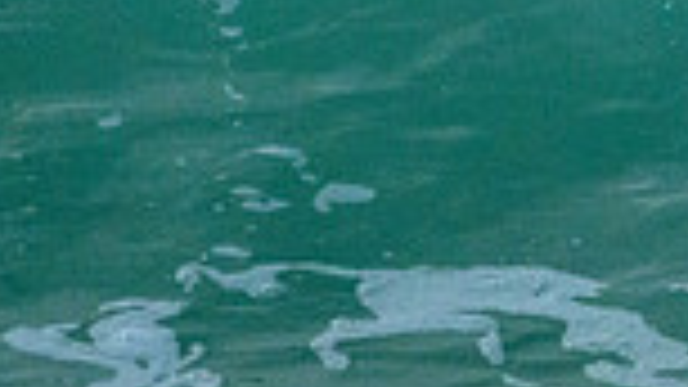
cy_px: -191
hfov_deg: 0.7
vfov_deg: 0.4
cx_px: 1187
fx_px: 57784
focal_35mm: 3168
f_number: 11
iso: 8000
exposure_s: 1/1000
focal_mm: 800
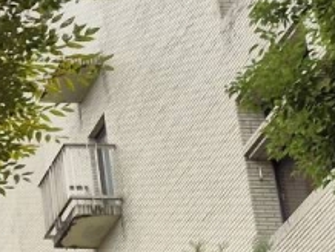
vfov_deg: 9.1
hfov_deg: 9.7
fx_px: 1531
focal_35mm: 158
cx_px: -665
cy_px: 399
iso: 25
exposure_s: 1/1476
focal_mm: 5.4
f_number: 1.8
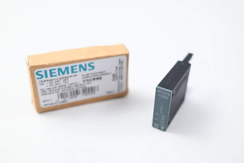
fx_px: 285
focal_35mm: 42
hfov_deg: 46.4
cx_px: 122
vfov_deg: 31.9
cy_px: 82
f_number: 2.8
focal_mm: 28
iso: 100
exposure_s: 1/50
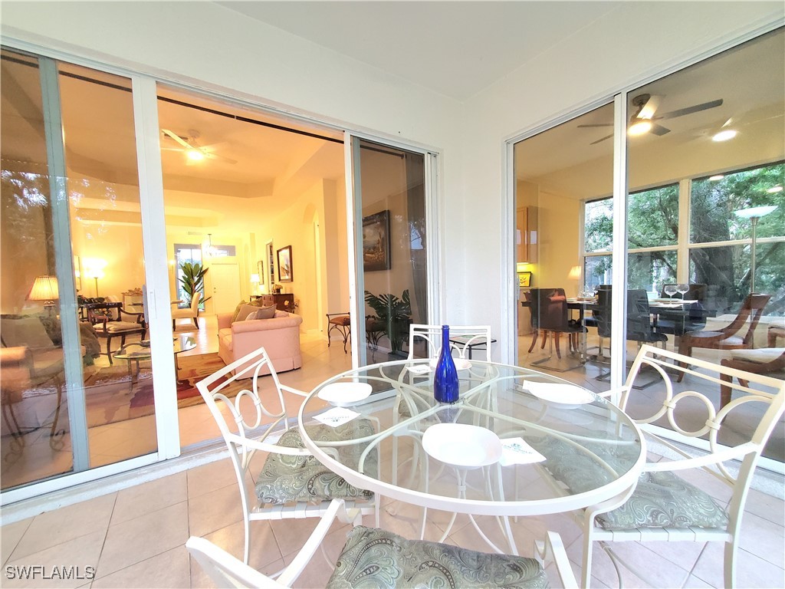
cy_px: 294
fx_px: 295
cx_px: 392
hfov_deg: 106.2
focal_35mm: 13
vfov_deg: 89.9
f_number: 2.2
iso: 500
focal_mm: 1.8
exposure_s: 1/40
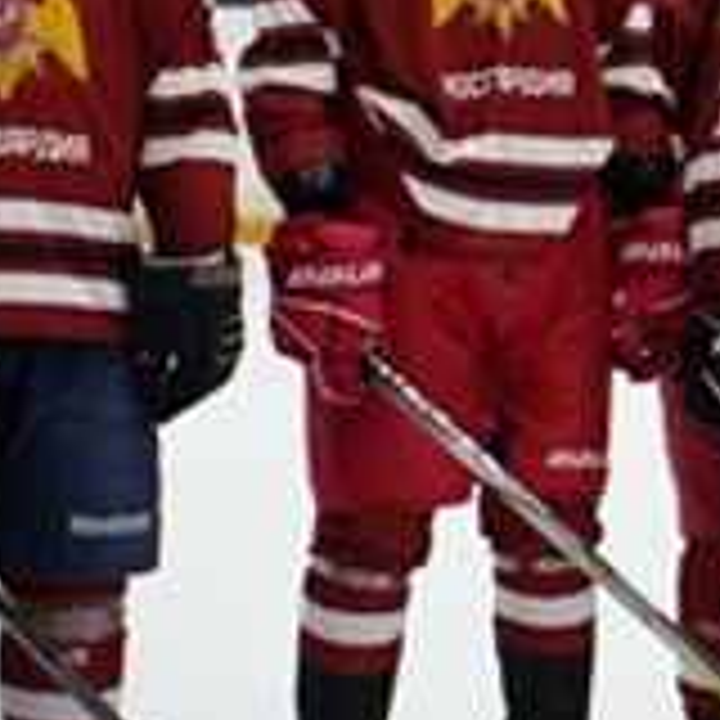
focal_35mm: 299
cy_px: 0
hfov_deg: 5.7
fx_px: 7036
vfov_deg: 5.8
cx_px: 1508
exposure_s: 1/160
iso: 800
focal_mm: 75
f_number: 4
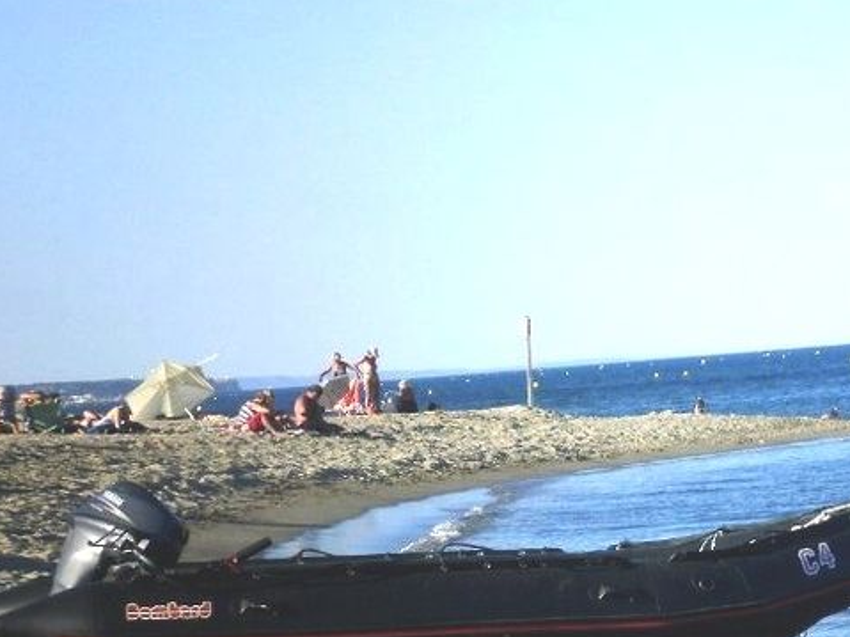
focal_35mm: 188
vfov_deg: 7.9
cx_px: 793
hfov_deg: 10.5
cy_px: 621
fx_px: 4615
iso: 100
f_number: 5.5
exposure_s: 1/640
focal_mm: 15.91
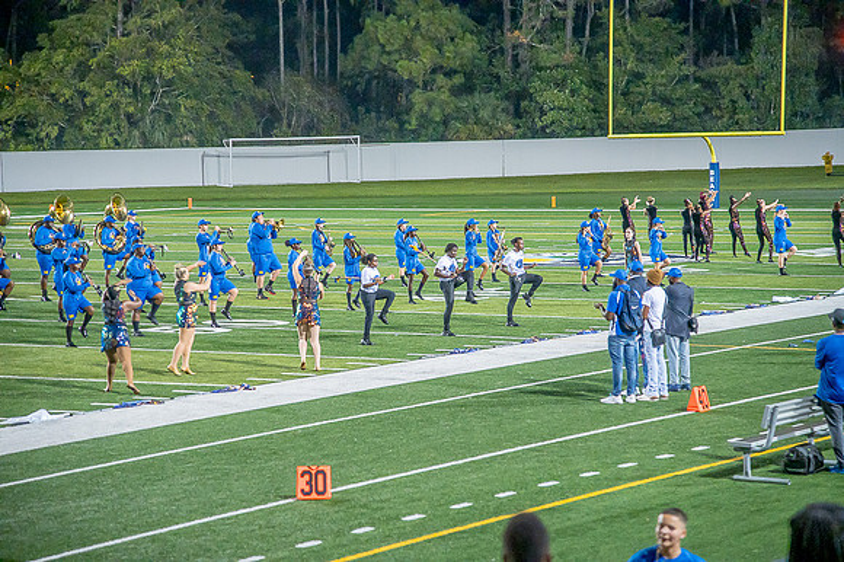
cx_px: 422
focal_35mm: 120
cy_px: 281
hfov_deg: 17.1
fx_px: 2812
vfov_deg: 11.4
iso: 2000
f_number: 4
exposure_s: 1/200
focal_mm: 120
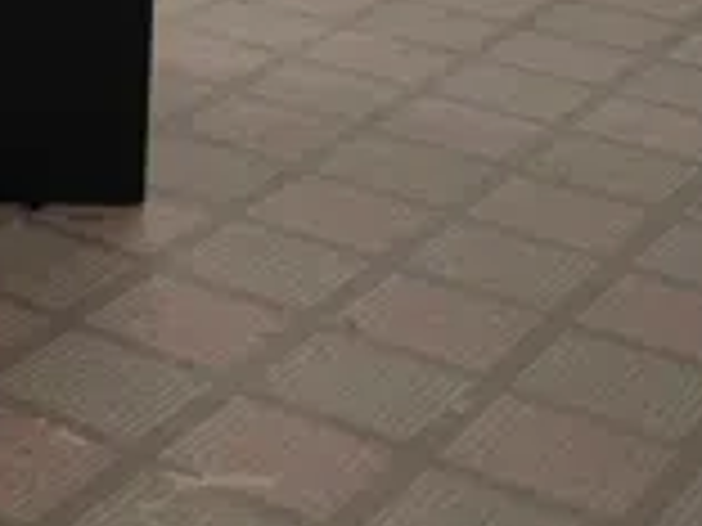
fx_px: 2170
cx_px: -382
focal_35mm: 107
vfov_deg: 12.7
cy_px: -391
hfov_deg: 16.6
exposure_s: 1/61
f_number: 1.6
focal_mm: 4.2
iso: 125
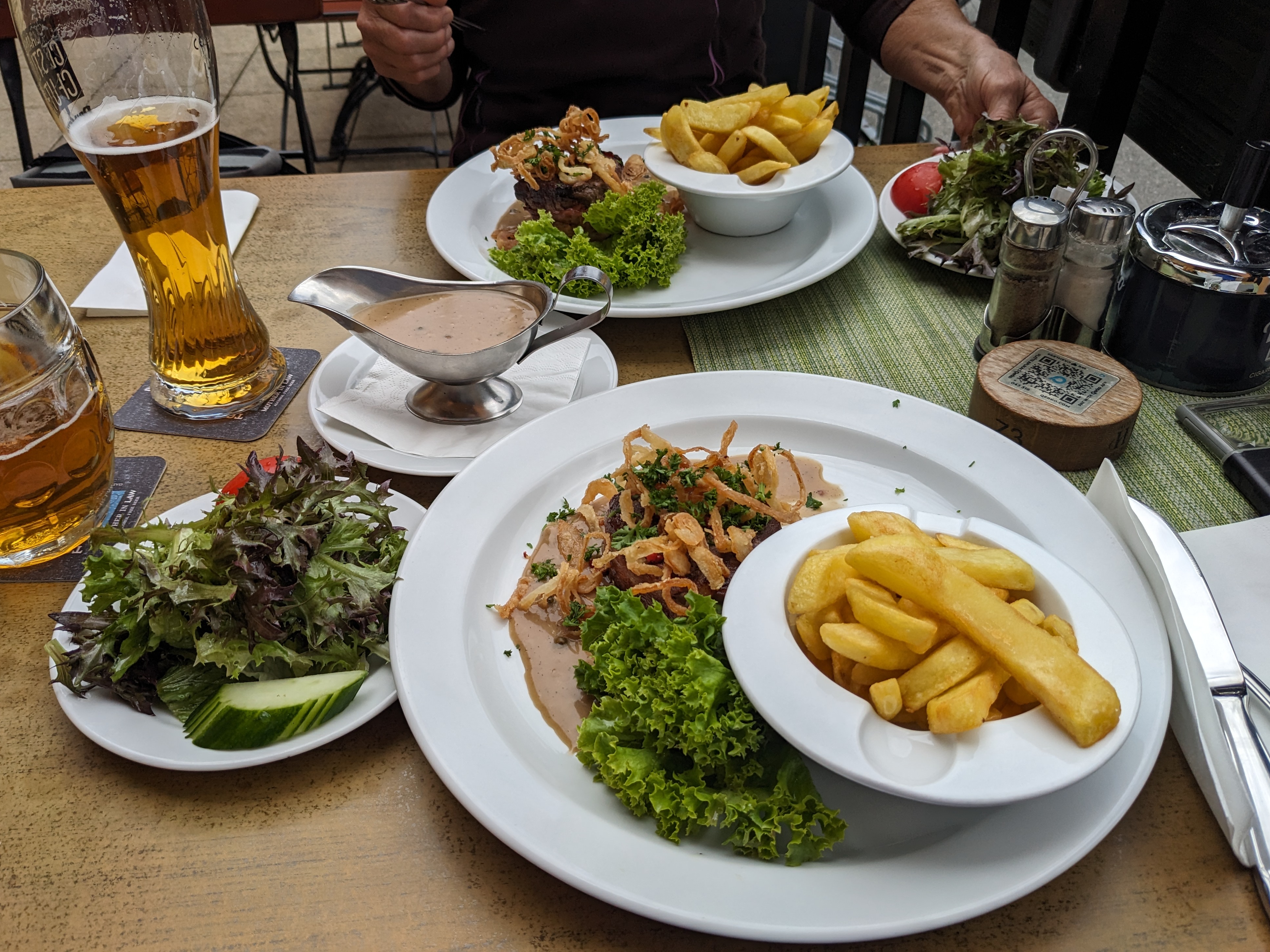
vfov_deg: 49.7
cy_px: 459
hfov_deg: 63.4
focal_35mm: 28
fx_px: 1027
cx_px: 623
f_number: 1.73
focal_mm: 4.38
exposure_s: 1/1957
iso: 54
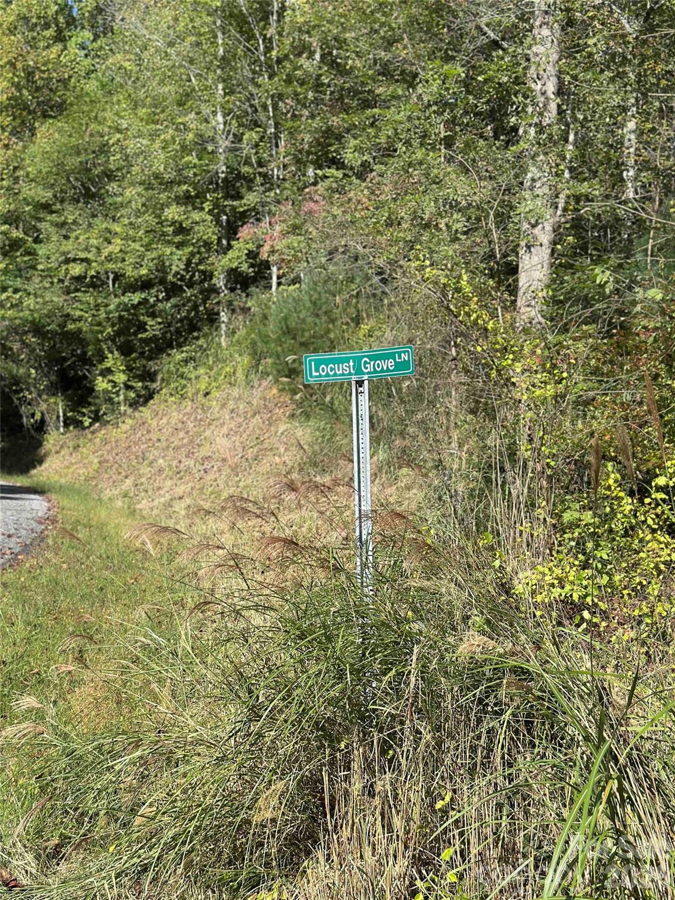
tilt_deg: +8.0
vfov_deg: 39.7
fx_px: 1248
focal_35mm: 48
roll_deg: -3.5
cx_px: 338
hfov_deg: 30.3
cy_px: 450
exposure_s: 1/2976
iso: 100
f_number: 1.78
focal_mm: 6.86
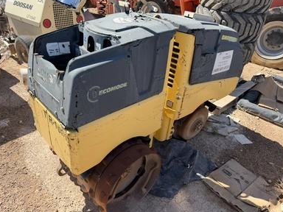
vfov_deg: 54.9
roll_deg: -2.3
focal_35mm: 25
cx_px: 142
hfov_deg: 69.4
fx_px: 204
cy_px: 107
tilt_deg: -33.7
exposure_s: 1/2232
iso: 80
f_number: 1.78
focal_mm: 6.76
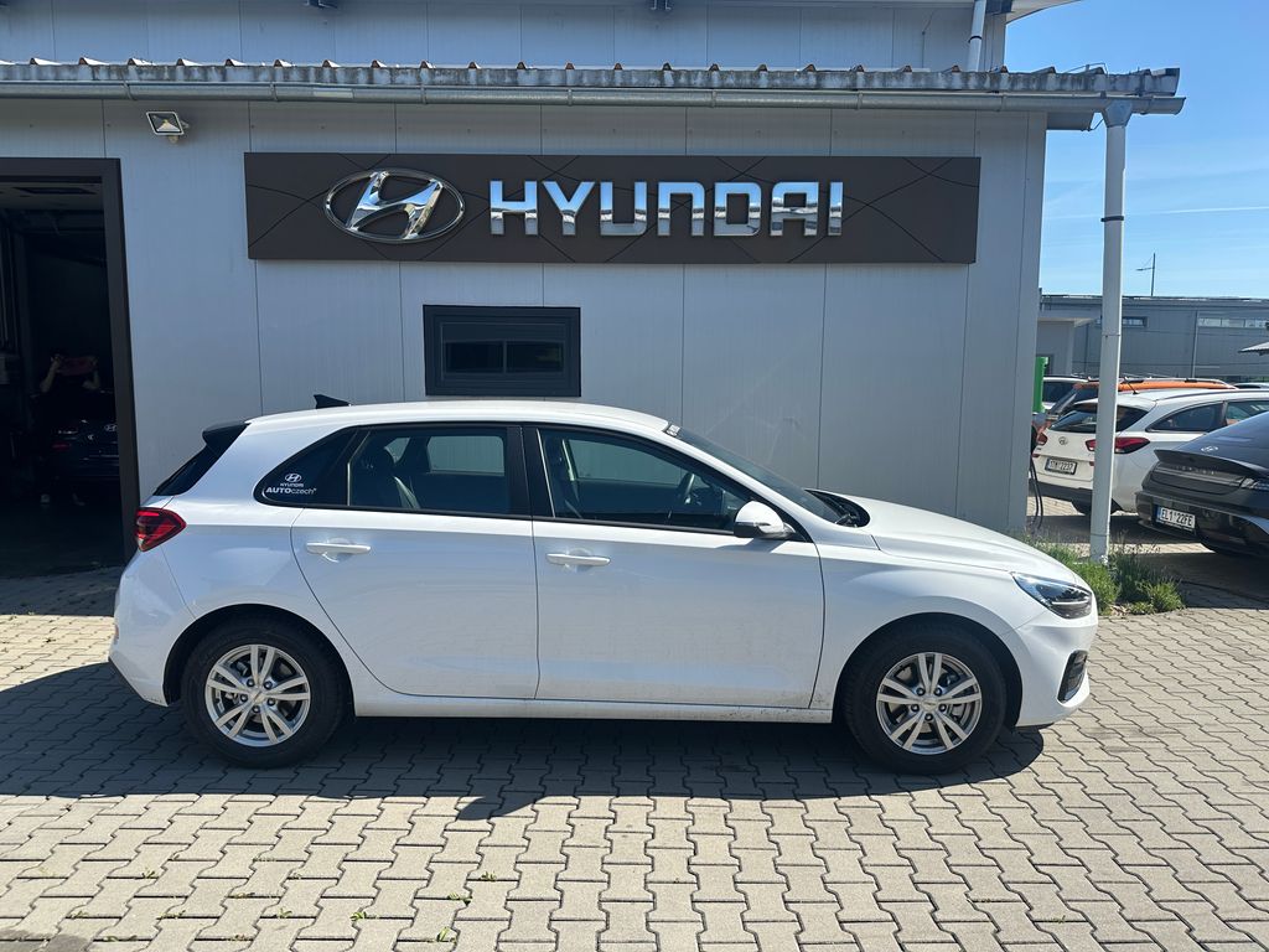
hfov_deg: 71.6
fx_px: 880
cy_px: 476
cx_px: 634
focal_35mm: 24
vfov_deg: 56.8
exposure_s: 1/3597
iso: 80
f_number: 1.78
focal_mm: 6.86
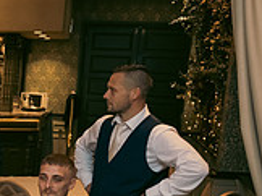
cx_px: -204
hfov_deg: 16.6
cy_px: 192
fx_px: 756
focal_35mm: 100
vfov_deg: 14.5
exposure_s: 1/160
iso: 800
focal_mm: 29
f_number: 3.5
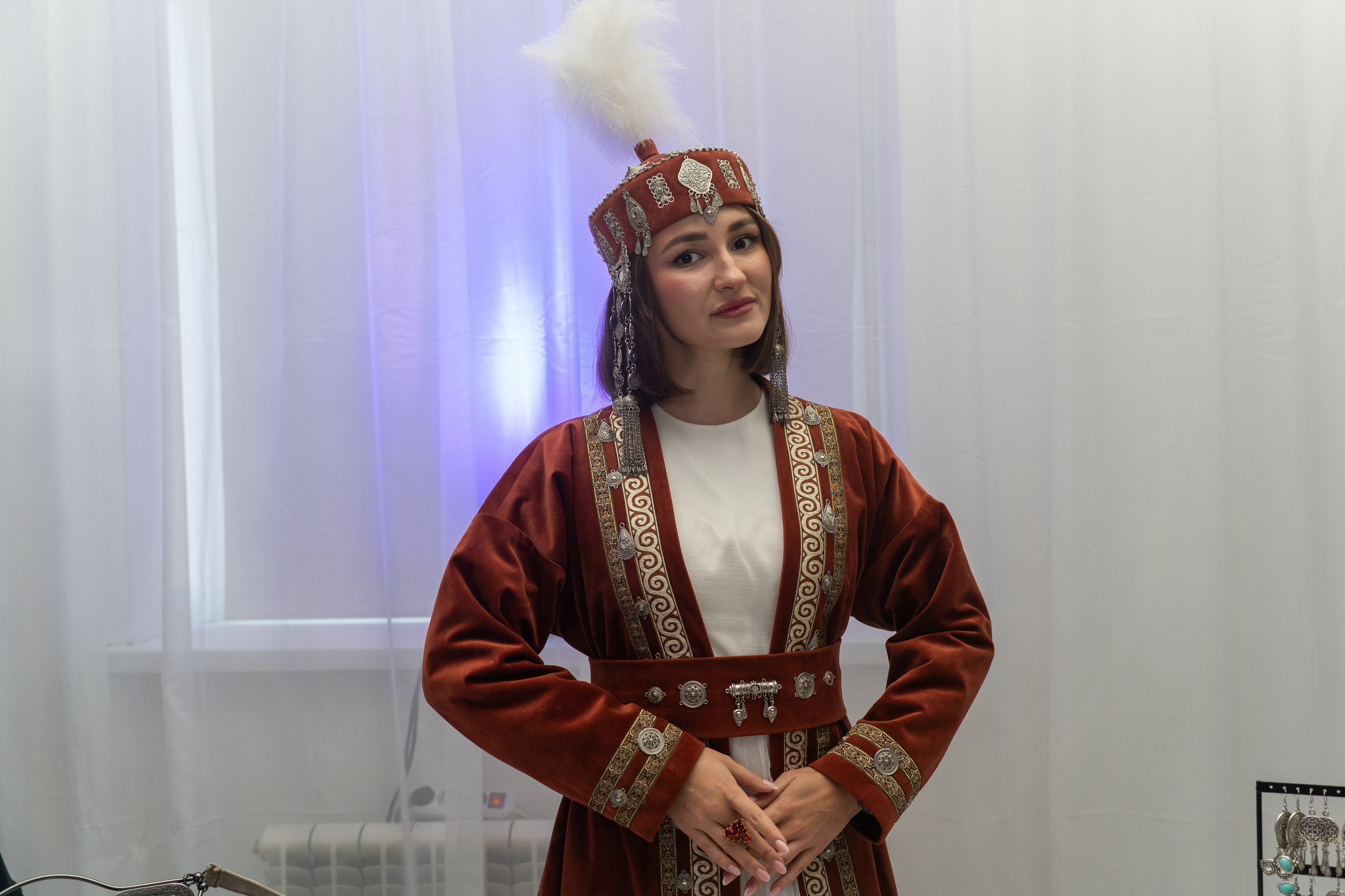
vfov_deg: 36.8
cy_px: 440
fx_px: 1349
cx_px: 690
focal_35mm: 36
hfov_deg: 53.0
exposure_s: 1/200
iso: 640
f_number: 3.5
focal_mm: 35
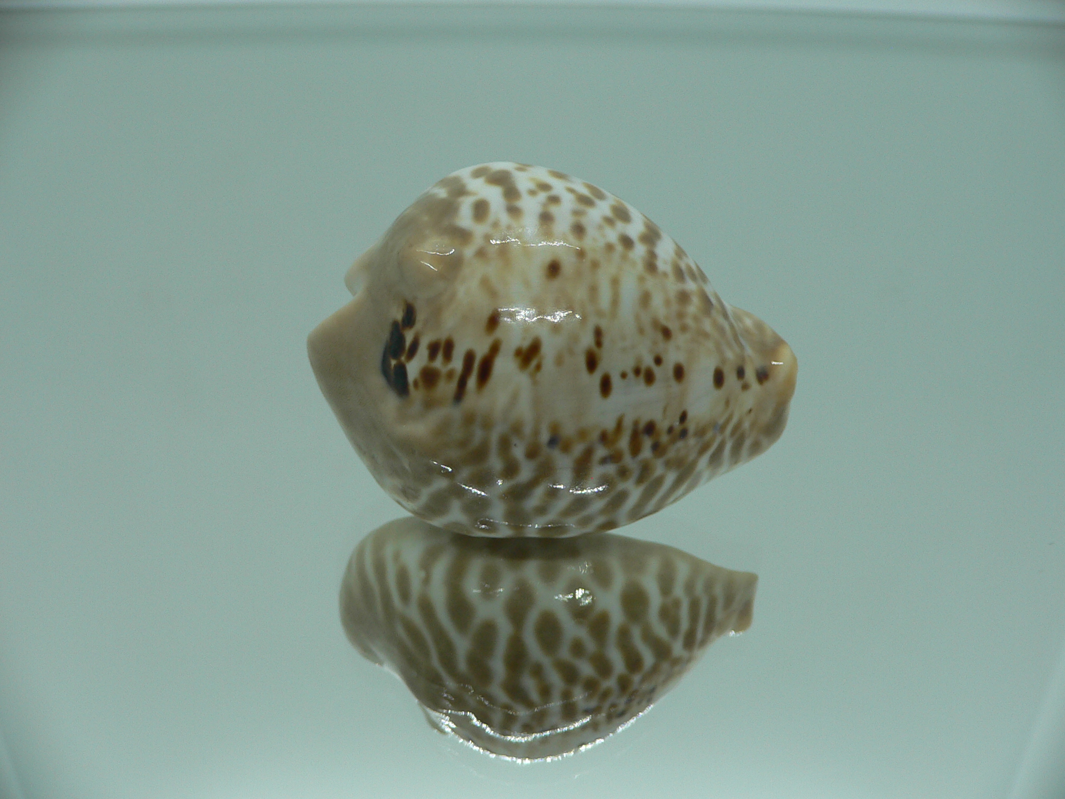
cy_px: 400
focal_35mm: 35
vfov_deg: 40.7
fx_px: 1077
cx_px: 532
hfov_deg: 52.6
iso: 80
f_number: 2.8
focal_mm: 4.6
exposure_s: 1/60
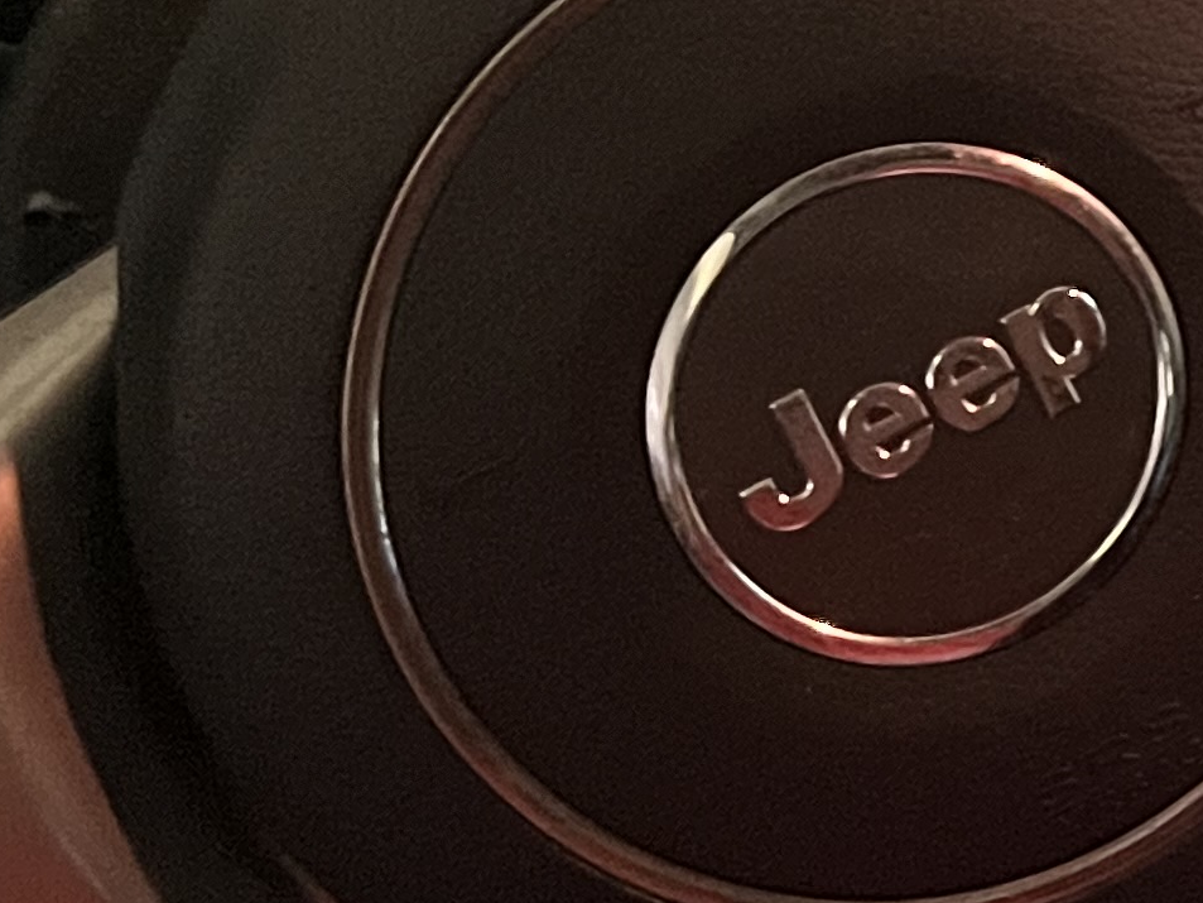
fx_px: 3823
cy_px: -155
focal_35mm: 110
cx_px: 1986
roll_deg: -7.8
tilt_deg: -25.2
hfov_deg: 15.9
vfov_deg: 13.1
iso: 800
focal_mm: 5.1
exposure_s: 1/30
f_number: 1.6
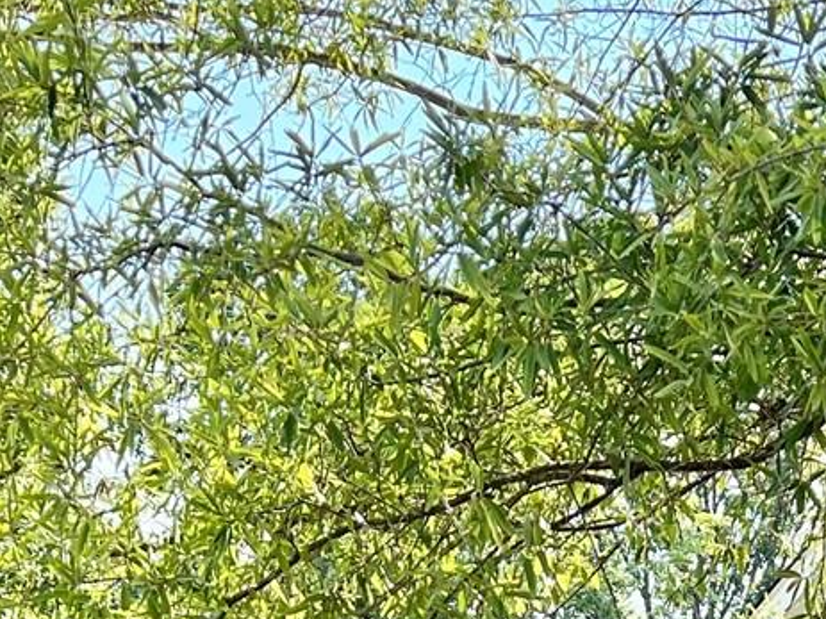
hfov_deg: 16.9
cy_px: 1154
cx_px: 740
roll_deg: +0.5
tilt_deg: +4.0
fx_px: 2743
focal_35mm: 115
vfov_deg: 11.8
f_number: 1.5
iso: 50
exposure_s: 1/1089
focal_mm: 5.7
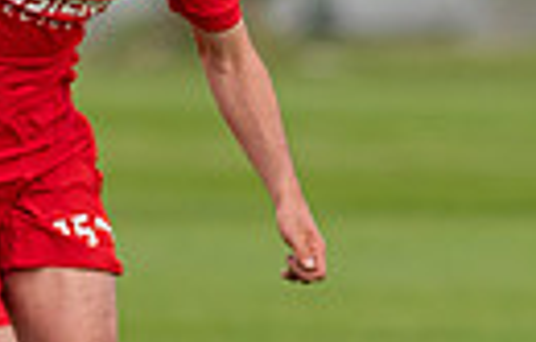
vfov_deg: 0.6
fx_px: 33979
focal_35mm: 2312
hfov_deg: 0.9
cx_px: -11
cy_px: 96
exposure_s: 1/1600
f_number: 3.2
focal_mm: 300
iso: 450
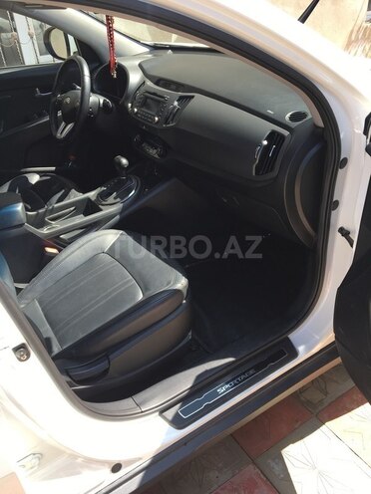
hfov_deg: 48.2
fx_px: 414
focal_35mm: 29
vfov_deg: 61.7
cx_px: 186
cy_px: 247
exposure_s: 1/259
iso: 25
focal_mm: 4.15
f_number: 2.2
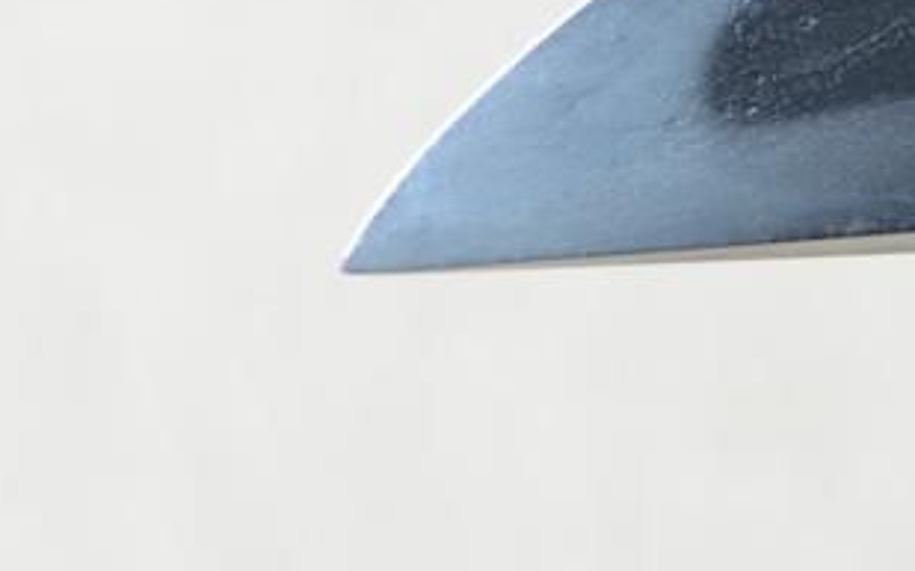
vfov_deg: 2.4
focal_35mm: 553
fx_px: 13787
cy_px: -466
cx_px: 1854
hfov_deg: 3.8
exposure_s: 1/2
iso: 400
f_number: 11
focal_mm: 80
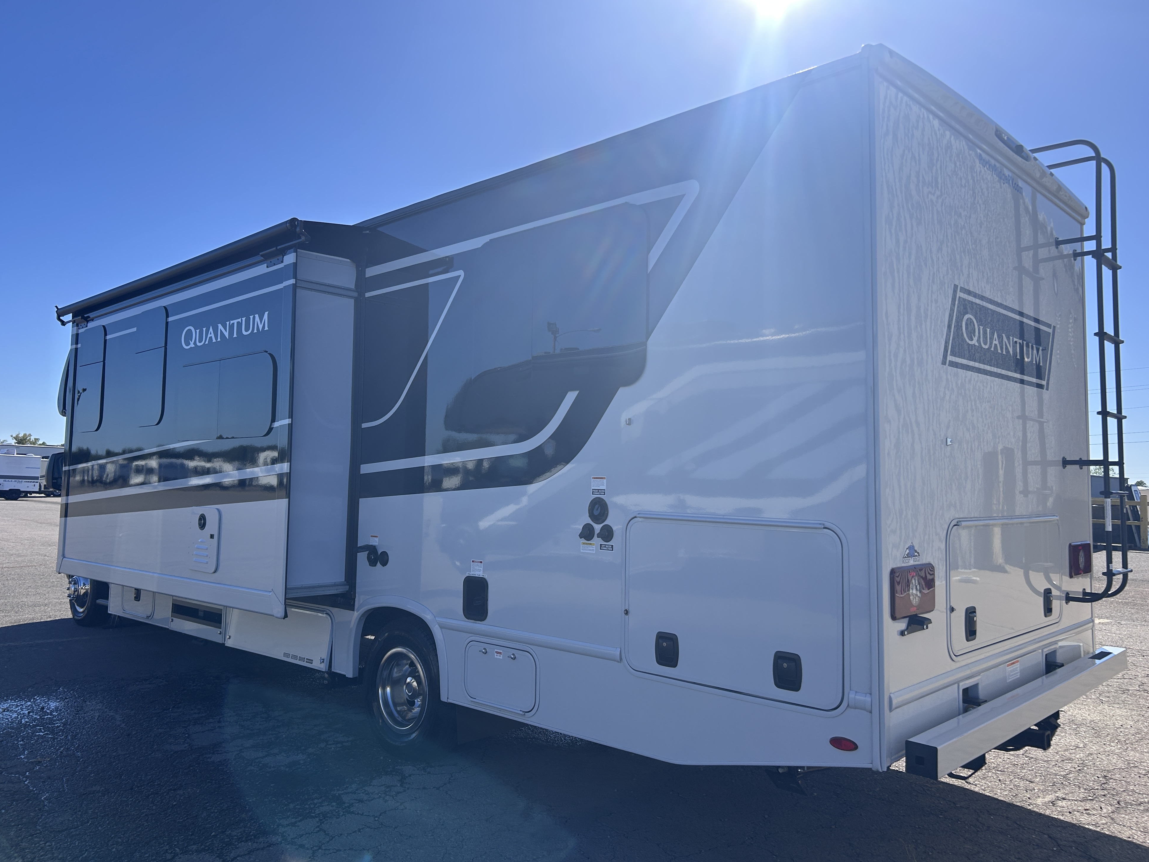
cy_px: 417
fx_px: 896
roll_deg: -1.5
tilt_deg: +4.1
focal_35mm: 27
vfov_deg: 51.3
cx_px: 566
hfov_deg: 65.3
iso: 50
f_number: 1.5
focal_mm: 5.7
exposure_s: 1/5319
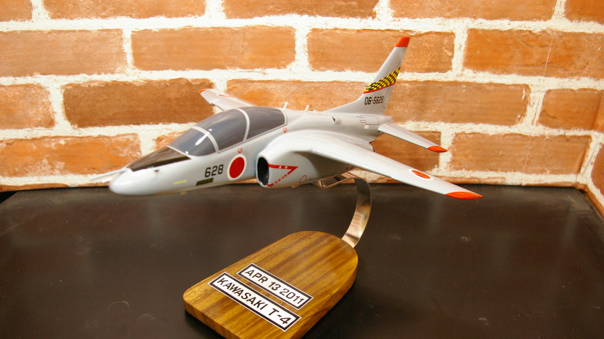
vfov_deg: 31.1
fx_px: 609
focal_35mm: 38
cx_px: 303
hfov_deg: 52.8
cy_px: 197
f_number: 5.6
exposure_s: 1/15
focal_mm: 24
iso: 800
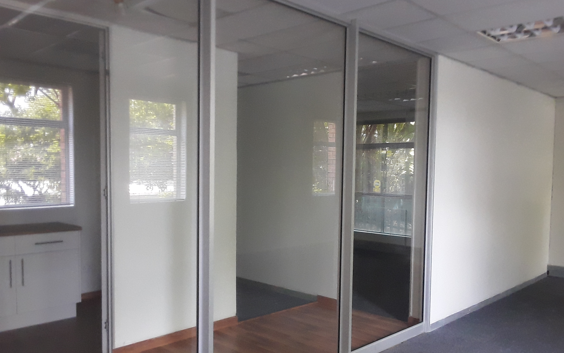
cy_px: 196
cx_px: 284
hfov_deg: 59.7
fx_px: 492
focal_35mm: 32
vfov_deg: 39.4
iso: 250
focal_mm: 2.2
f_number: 1.9
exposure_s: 1/50
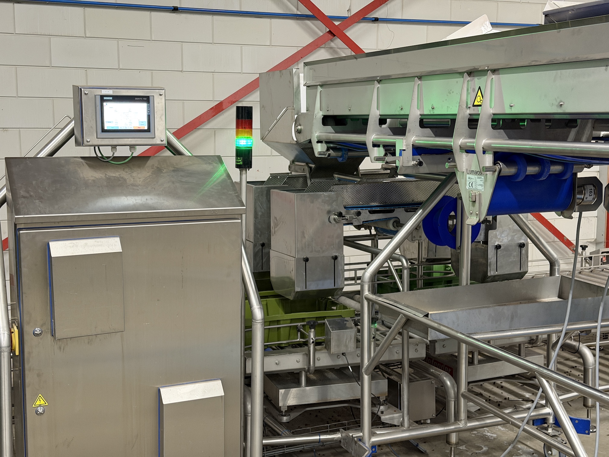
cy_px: 228
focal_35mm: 48
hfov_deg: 39.7
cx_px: 304
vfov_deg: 30.3
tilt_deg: -6.7
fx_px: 844
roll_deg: +0.4
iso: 400
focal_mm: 6.76
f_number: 1.78
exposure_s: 1/33
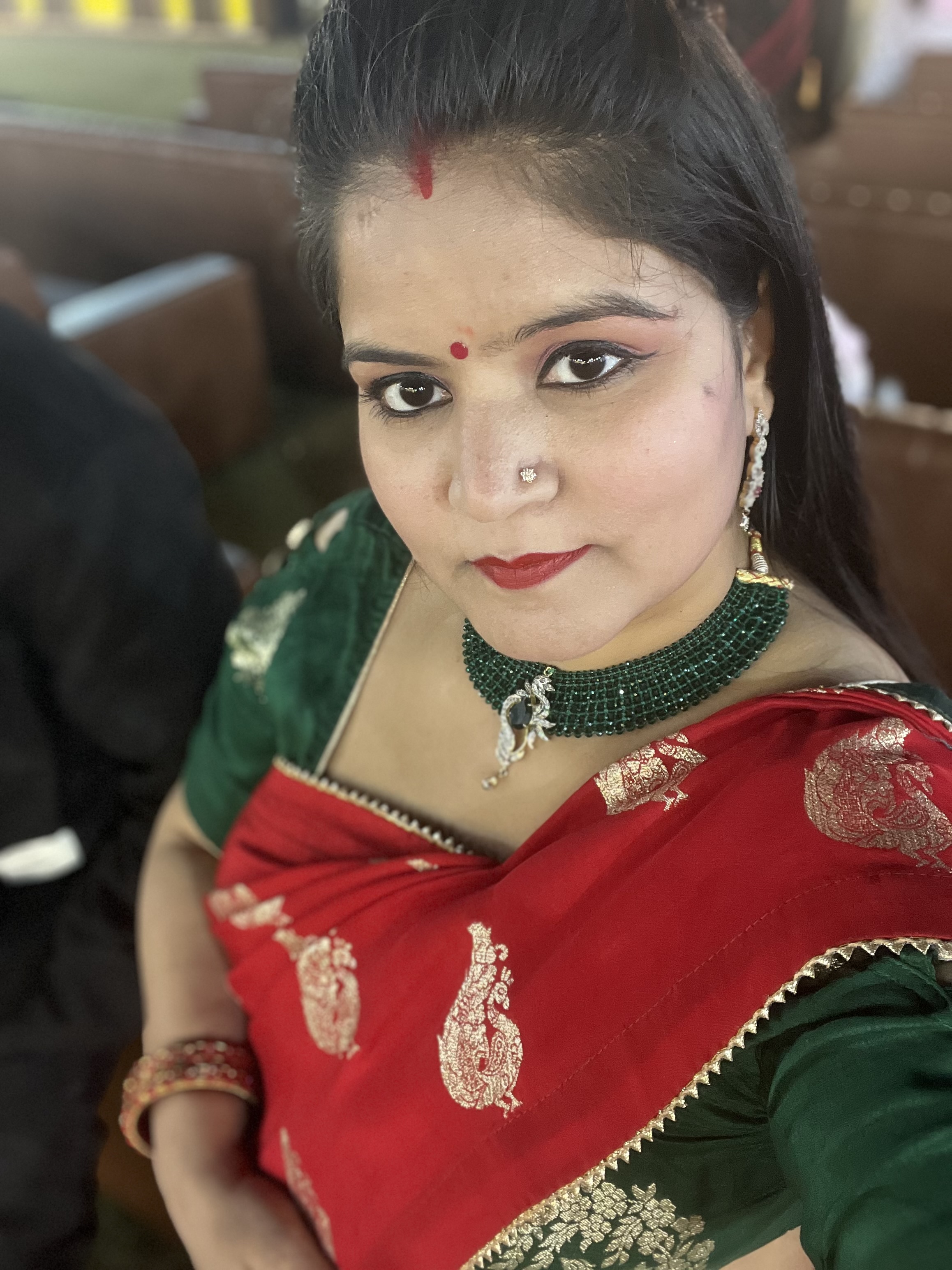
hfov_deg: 46.8
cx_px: 476
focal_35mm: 30
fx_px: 1100
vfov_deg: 60.0
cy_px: 635
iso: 250
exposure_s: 1/51
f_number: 2.2
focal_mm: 2.71
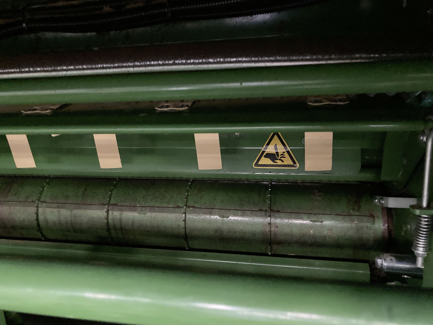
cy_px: 162
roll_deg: +3.8
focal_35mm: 28
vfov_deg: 49.7
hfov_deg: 63.4
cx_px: 216
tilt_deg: -20.1
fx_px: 350
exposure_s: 1/17
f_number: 1.8
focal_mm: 3.99
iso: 1600
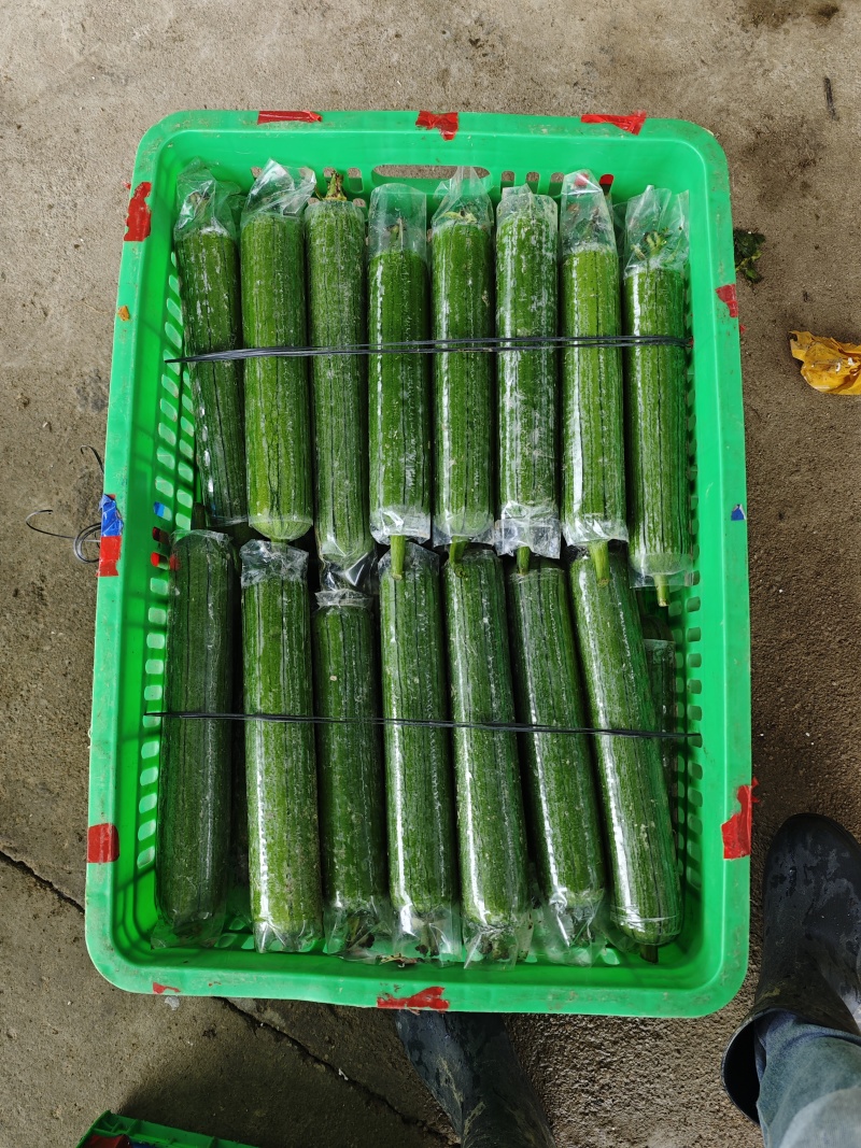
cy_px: 574
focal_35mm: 23
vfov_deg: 73.9
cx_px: 430
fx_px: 763
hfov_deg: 58.9
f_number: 1.6
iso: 50
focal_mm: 6.55
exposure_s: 1/100
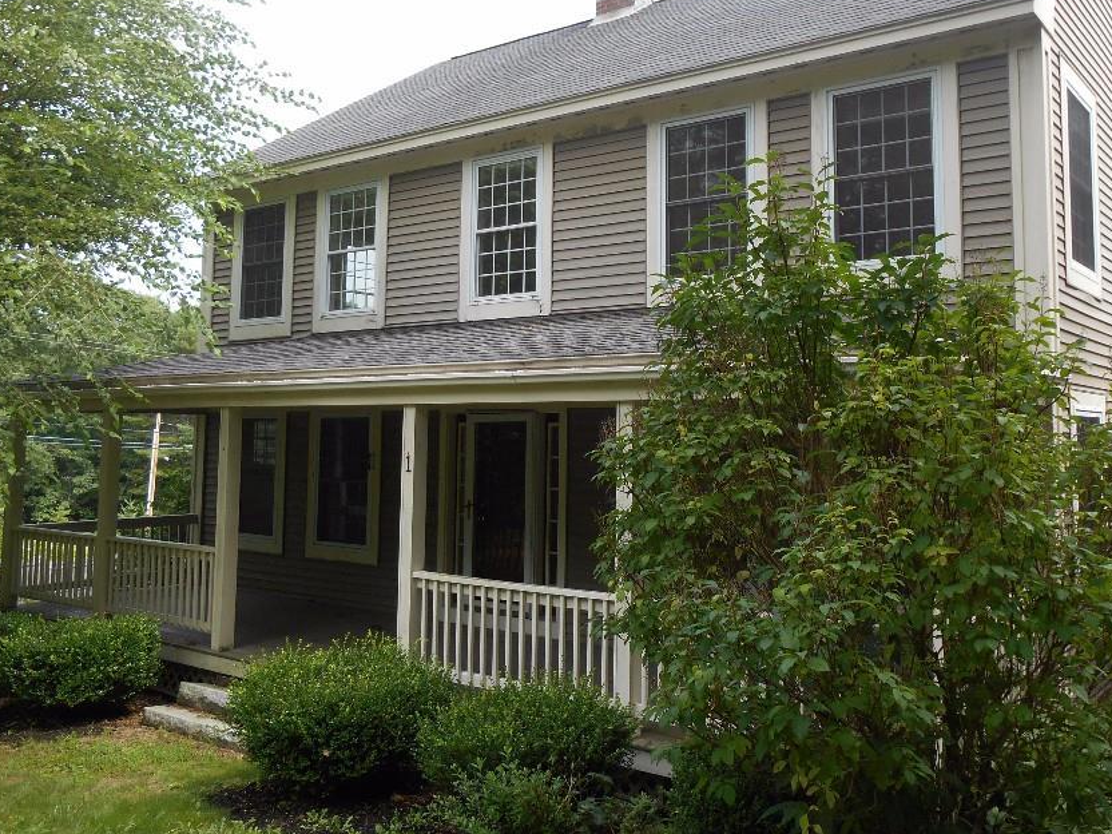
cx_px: 650
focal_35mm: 32
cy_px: 343
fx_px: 1028
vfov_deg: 44.0
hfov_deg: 56.5
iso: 80
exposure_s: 1/250
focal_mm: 4.7
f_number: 3.4
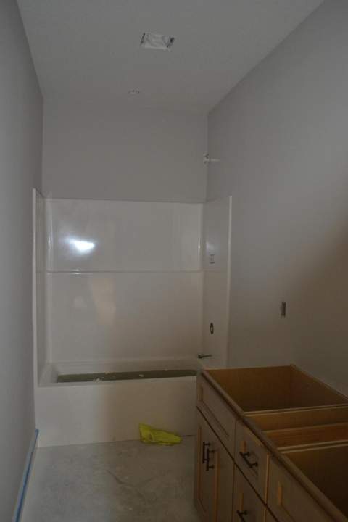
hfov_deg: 43.6
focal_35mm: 30
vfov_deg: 61.9
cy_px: 261
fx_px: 435
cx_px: 174
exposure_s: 1/60
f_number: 3.8
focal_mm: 20
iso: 800
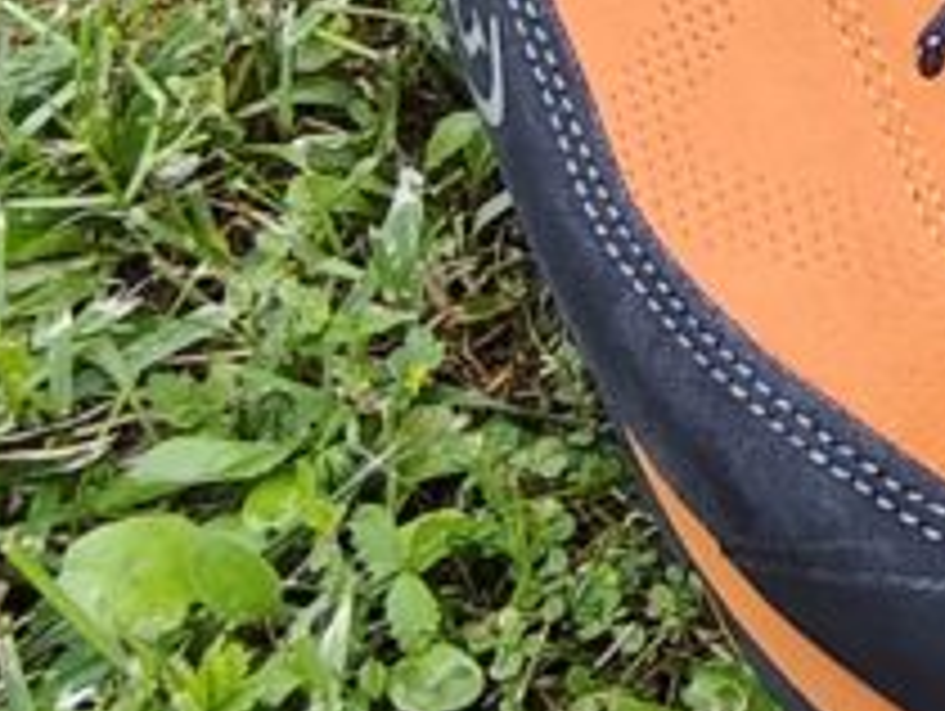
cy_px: -254
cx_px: 1408
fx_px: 2050
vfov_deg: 18.1
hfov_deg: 21.8
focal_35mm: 75
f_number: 2.2
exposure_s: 1/100
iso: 50
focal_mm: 1.65
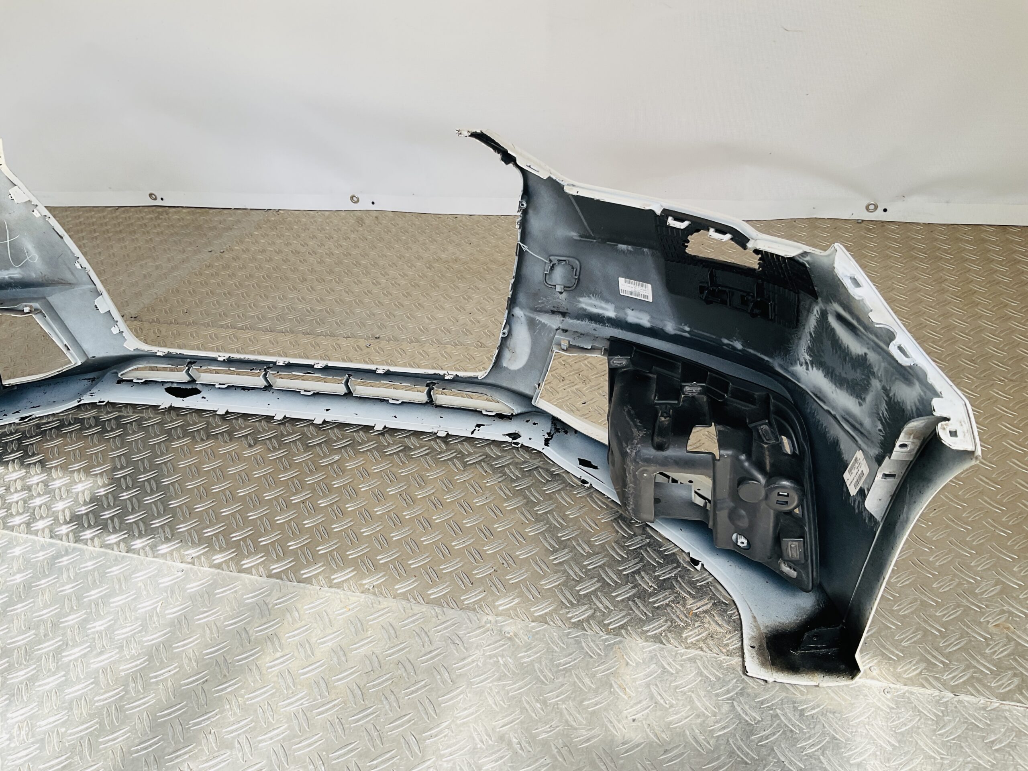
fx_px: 861
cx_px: 514
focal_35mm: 29
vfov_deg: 48.2
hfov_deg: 61.7
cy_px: 386
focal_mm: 3
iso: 16
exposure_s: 1/428
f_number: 1.8
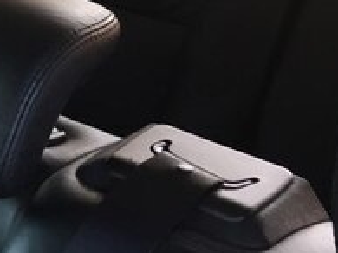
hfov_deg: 17.5
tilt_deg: -21.7
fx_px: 956
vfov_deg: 14.9
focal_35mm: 98
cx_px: -203
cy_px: 27
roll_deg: -2.1
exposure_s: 1/33
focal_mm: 4.15
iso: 32
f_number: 2.2
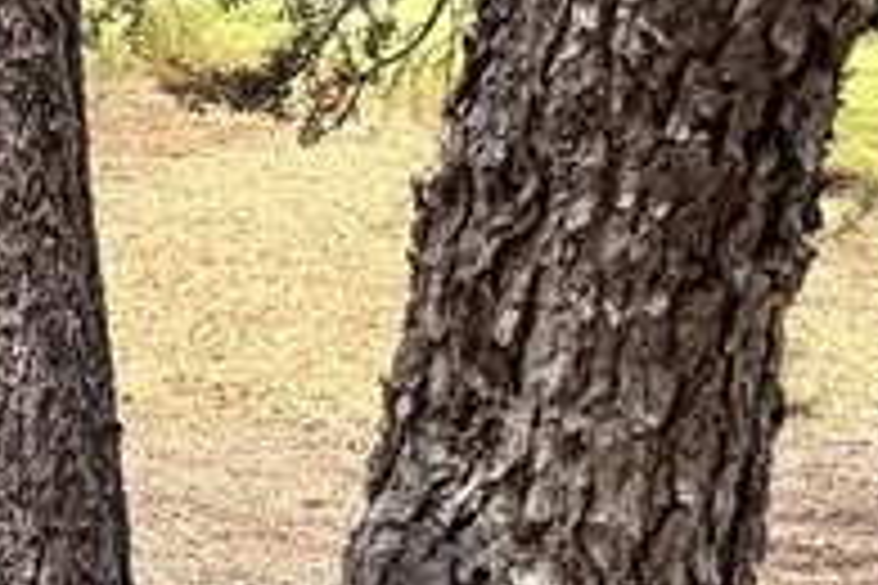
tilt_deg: +4.5
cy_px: -482
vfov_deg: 9.9
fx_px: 3195
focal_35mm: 131
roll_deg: +0.7
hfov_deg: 12.2
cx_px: -1288
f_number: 1.78
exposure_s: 1/376
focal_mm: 6.76
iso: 80
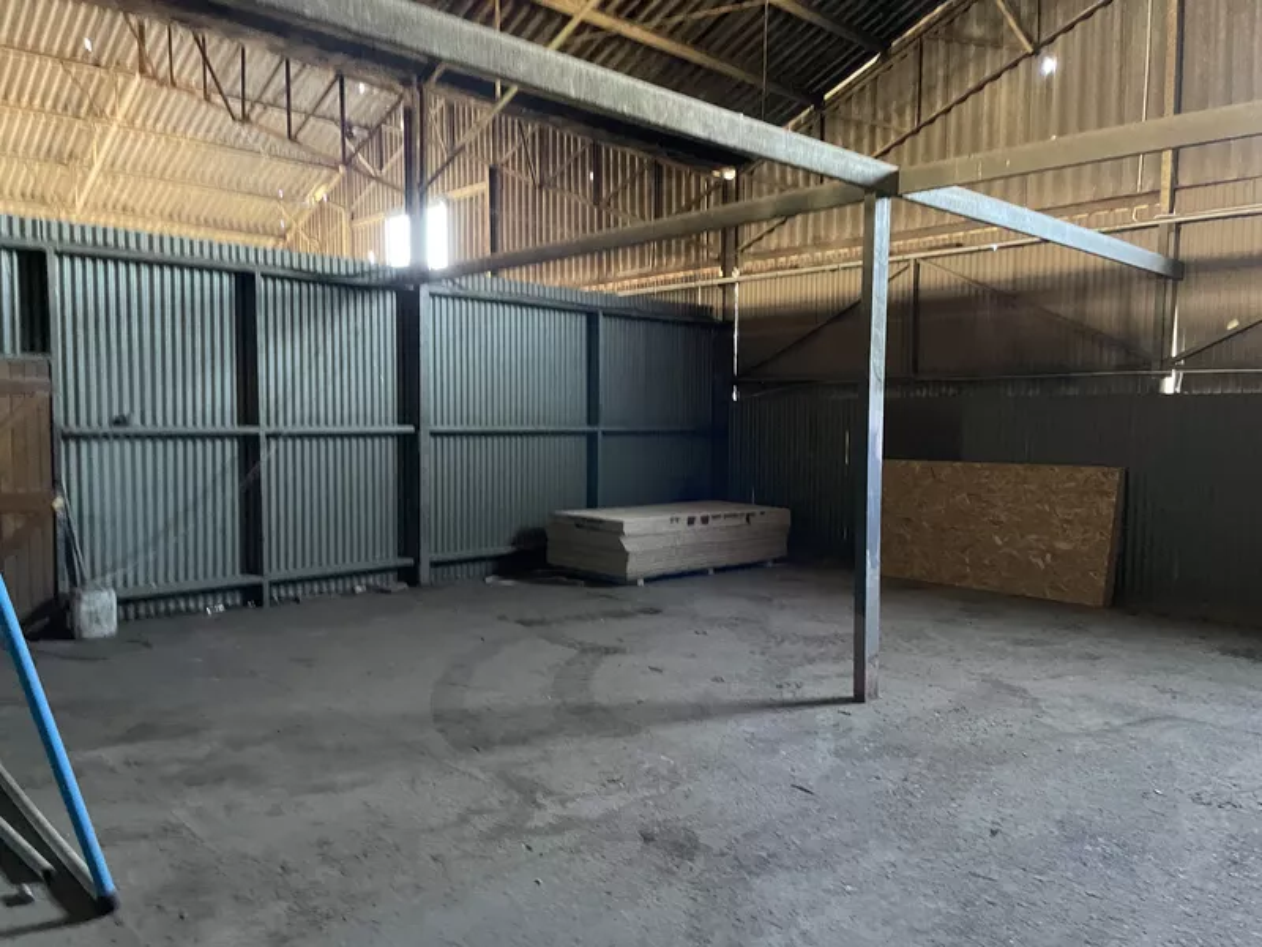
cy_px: 474
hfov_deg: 67.3
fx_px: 948
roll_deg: -0.5
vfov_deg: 53.1
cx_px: 631
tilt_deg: -1.4
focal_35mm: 26
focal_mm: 4.2
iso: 800
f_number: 1.6
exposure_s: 1/30
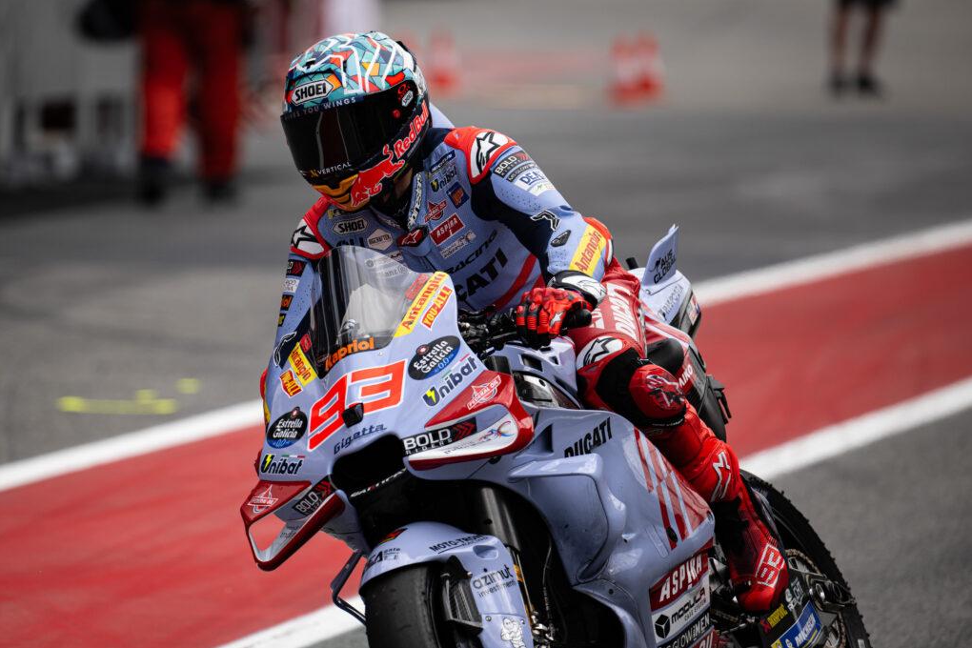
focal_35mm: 513
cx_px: 351
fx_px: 13850
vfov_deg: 2.7
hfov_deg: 4.0
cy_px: 300
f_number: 5
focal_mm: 400
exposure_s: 1/1600
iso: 250
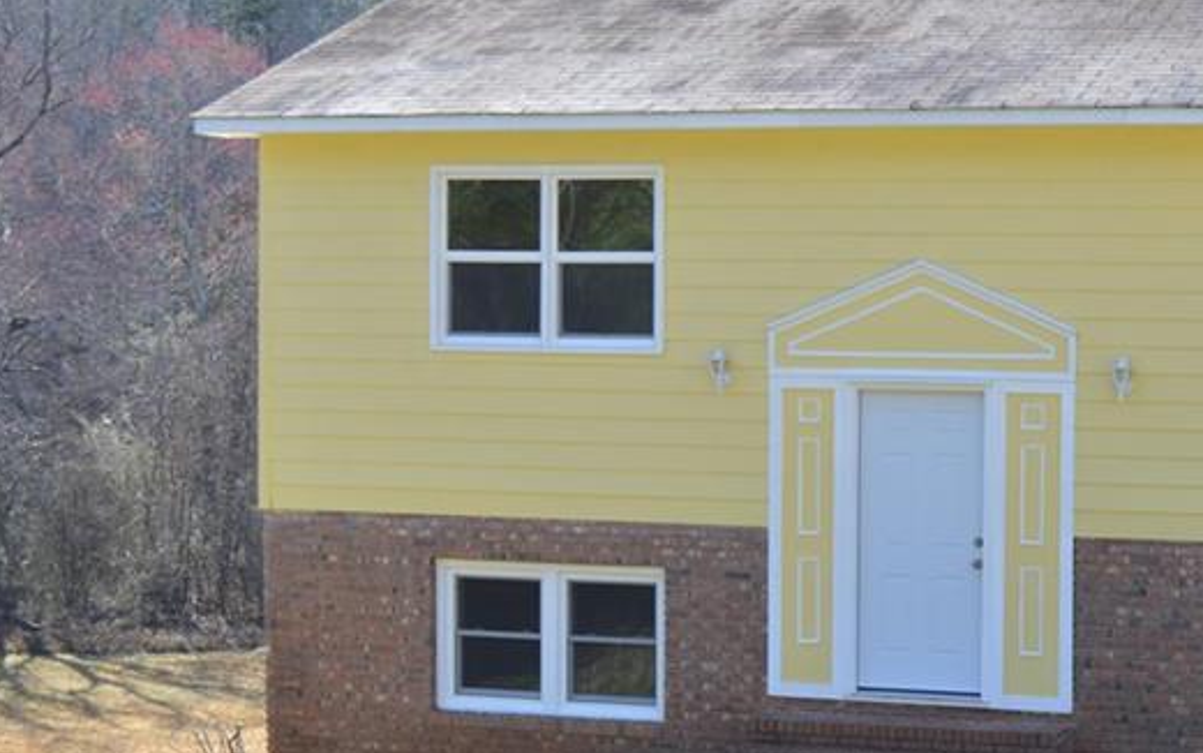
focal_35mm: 81
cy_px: 554
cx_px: 1094
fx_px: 2656
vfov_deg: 16.1
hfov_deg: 24.7
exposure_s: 1/160
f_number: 5.6
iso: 100
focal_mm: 27
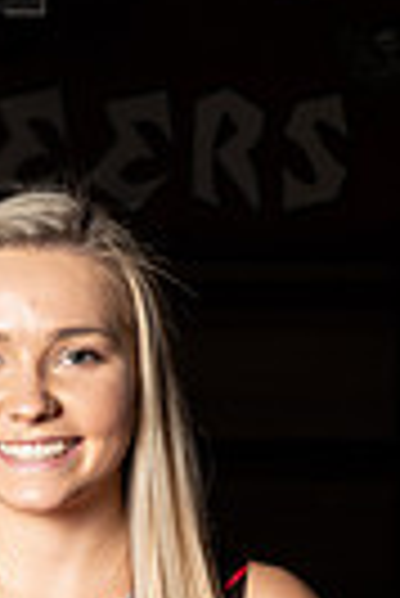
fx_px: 3939
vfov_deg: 8.5
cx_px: 49
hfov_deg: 5.8
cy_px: 800
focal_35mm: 237
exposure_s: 1/200
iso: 320
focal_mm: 70
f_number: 14
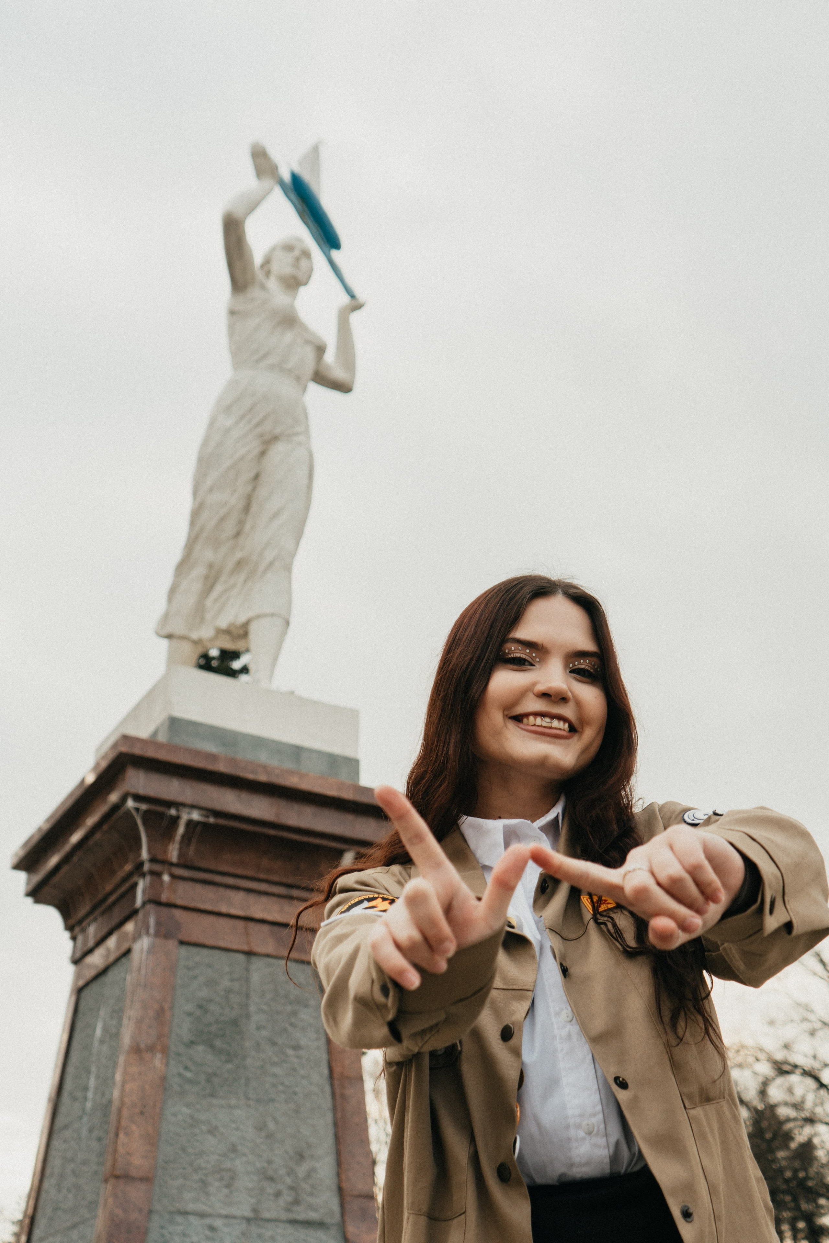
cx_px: 414
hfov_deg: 31.9
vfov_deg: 46.4
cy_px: 622
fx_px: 1451
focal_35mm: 42
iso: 100
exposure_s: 1/200
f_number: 4
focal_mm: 28
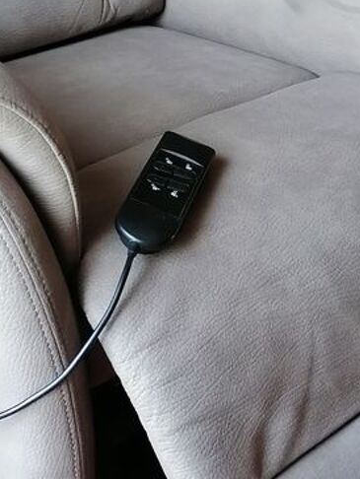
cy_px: 127
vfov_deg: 26.0
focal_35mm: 74
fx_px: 1025
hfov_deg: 19.9
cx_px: 162
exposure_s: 1/33.3
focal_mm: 5.3
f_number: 1.8
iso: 200
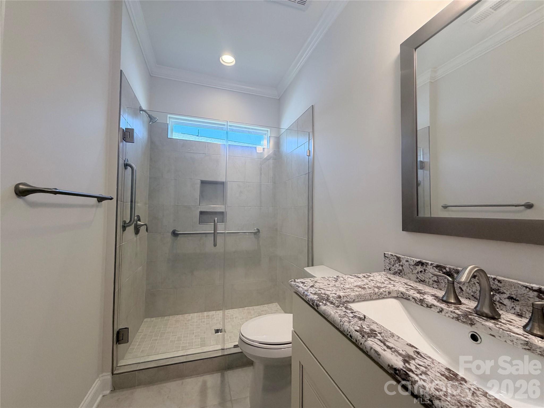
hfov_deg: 102.1
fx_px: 220
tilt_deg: +1.9
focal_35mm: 14
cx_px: 272
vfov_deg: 85.7
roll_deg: -0.2
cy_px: 204
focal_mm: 2.22
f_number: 2.2
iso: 200
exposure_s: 1/120
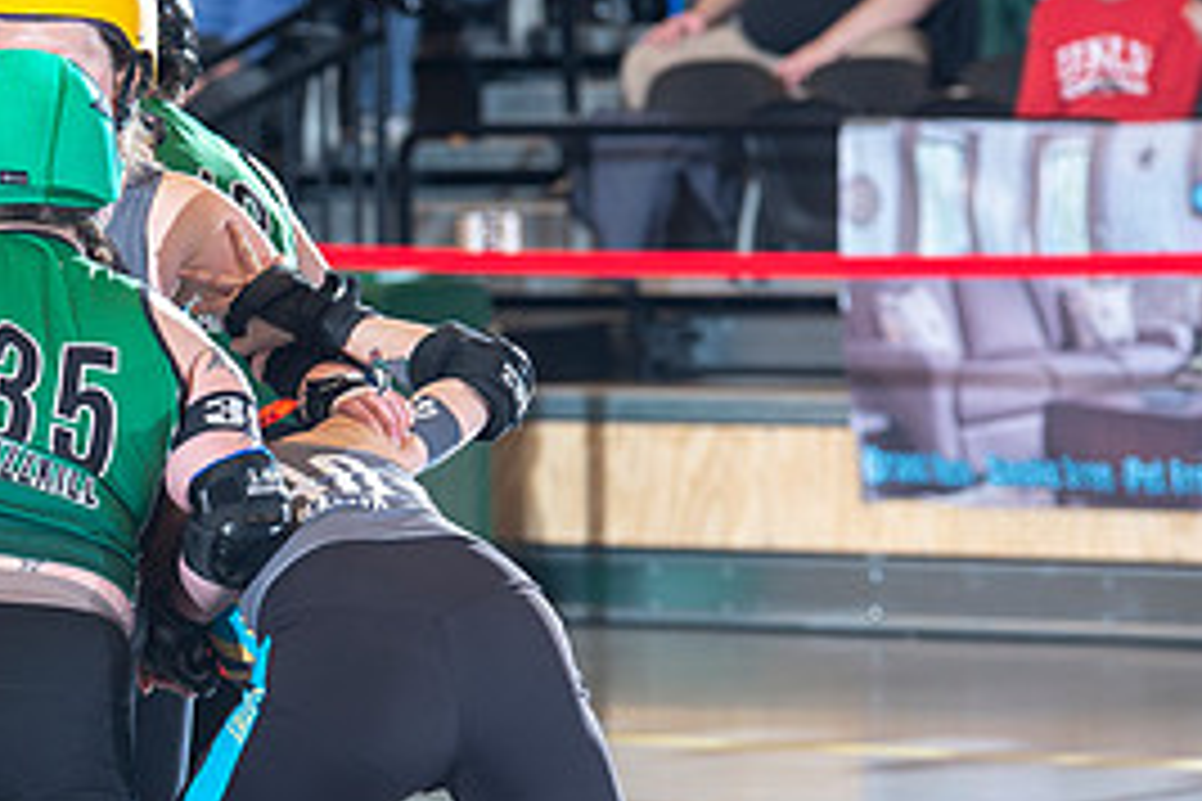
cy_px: 637
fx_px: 11618
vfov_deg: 3.9
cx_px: 68
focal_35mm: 348
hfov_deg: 5.9
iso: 640
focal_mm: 160
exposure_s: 1/160
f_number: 5.6
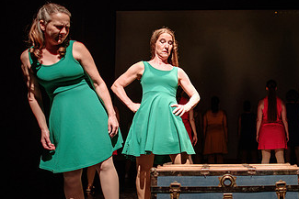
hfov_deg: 42.8
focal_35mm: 44
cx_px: 232
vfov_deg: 30.5
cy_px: 104
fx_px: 366
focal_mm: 24
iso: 1250
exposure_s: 1/200
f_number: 1.4
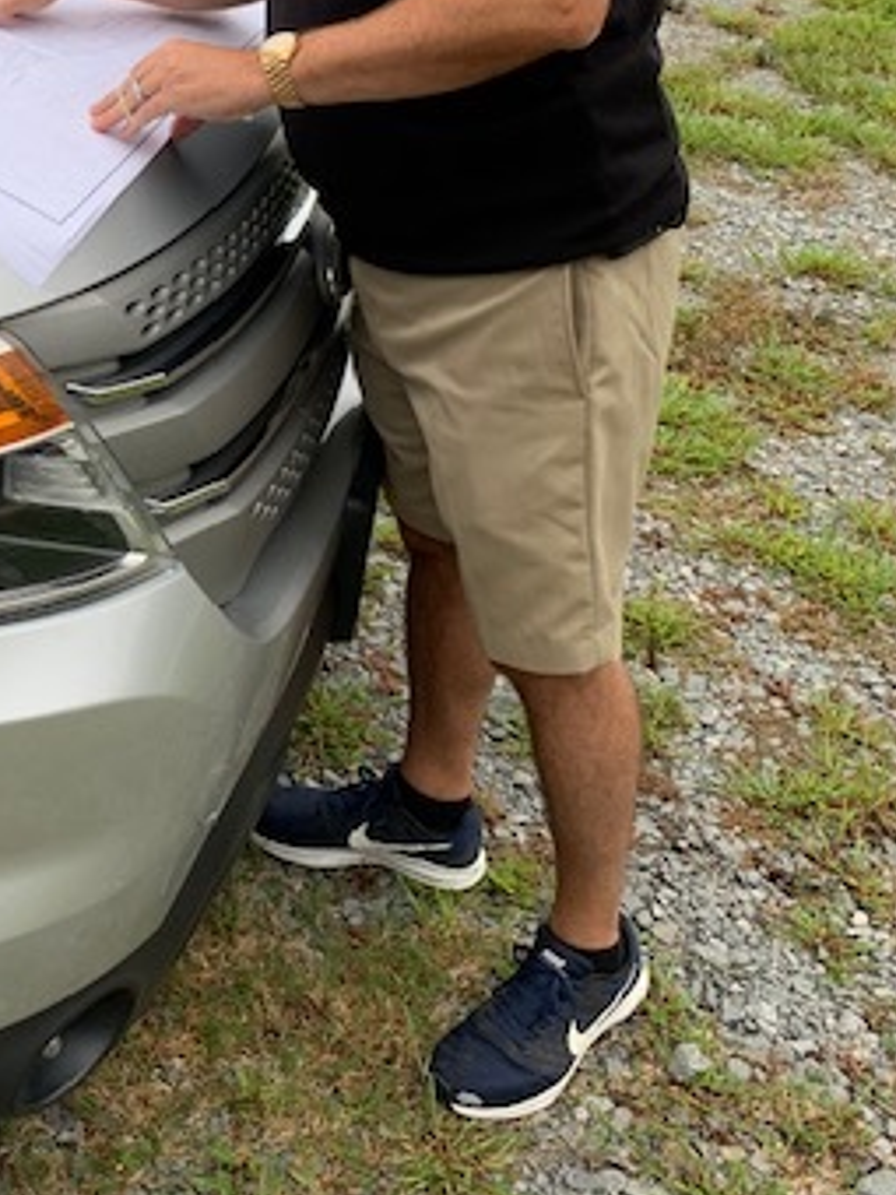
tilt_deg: -24.8
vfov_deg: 37.6
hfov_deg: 28.4
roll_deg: +0.1
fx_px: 1691
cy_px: 253
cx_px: 70
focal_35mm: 49
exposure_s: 1/381
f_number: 1.8
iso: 25
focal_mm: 4.25
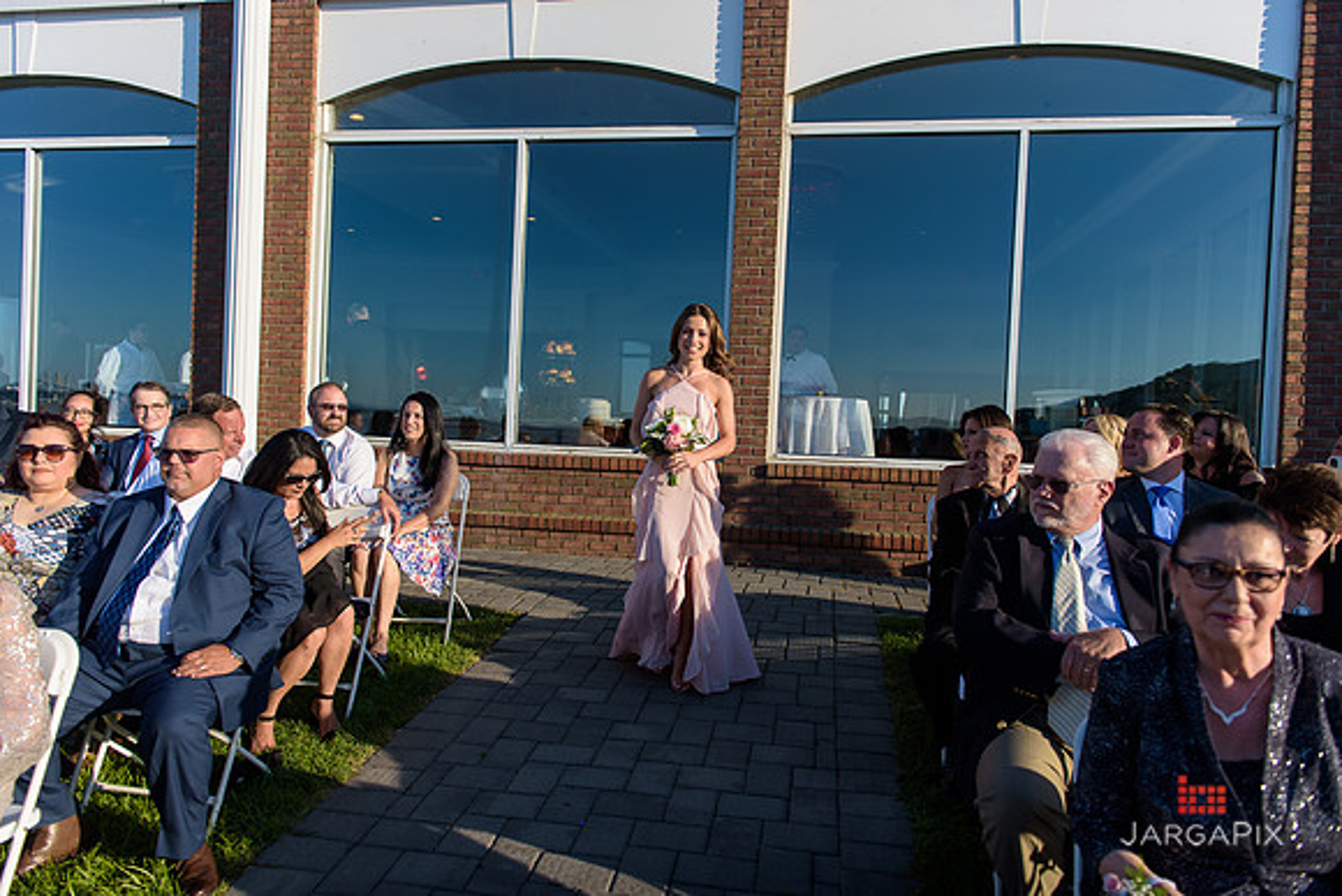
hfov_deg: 73.7
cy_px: 448
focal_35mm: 24
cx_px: 671
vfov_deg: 53.2
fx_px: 895
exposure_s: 1/1600
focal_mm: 24
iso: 200
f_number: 3.2
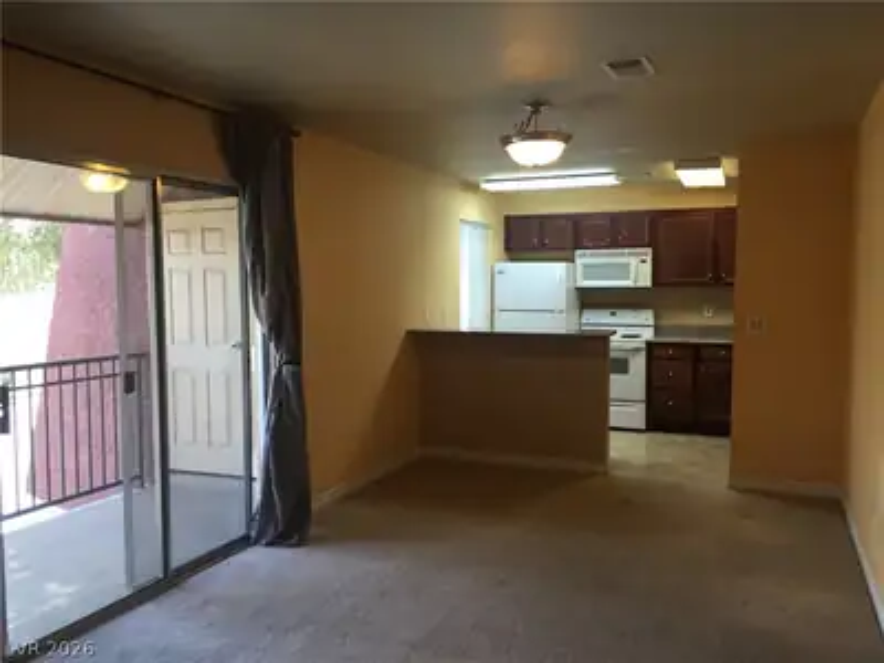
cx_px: 442
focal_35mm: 29
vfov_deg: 48.2
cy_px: 332
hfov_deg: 61.7
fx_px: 741
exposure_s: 1/60
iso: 40
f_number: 2.2
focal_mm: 4.15
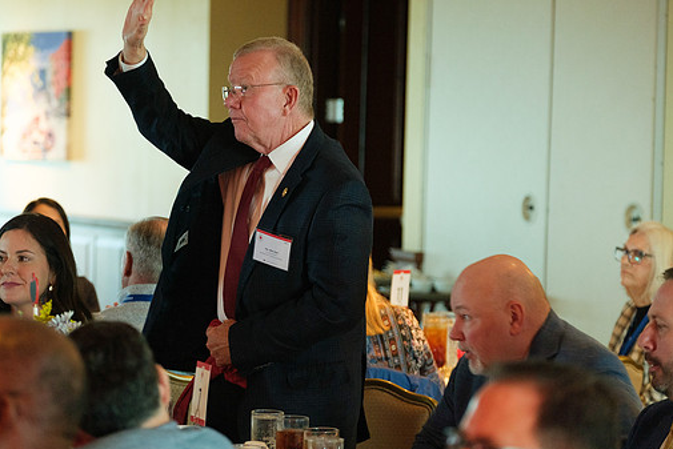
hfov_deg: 12.6
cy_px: 215
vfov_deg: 8.4
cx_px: 289
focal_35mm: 163
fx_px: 3048
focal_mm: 94.5
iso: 1600
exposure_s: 1/125
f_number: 2.8
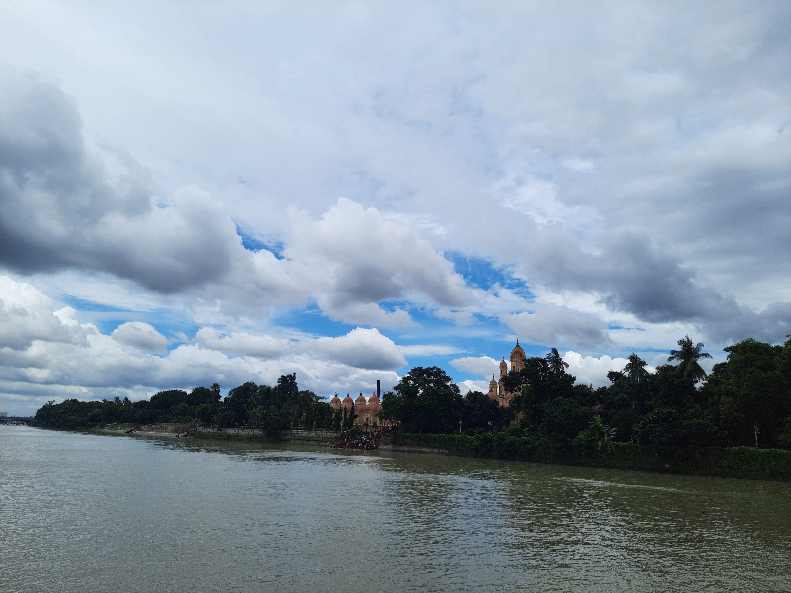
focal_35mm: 24
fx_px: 548
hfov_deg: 71.6
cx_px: 396
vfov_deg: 56.8
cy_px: 296
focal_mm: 5.23
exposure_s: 1/2252
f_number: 1.8
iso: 25
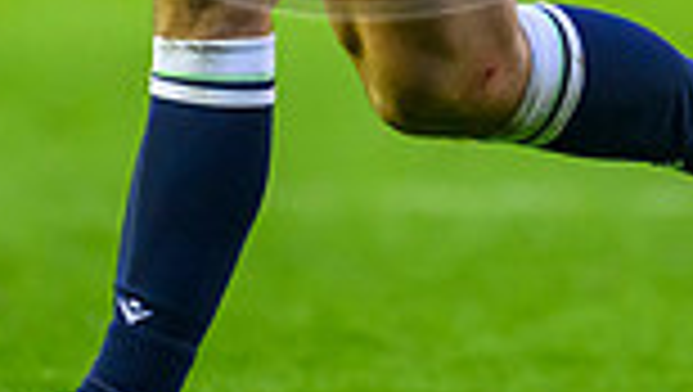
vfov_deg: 0.7
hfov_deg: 1.2
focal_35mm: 1842
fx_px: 33883
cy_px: -436
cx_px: 809
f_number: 2.8
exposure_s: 1/2000
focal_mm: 400
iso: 5000
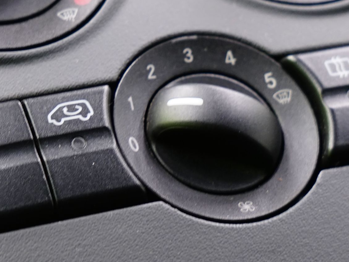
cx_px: 161
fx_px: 1553
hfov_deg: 12.8
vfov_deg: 9.6
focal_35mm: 154
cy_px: 135
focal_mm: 30
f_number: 4
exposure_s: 1/10
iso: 250
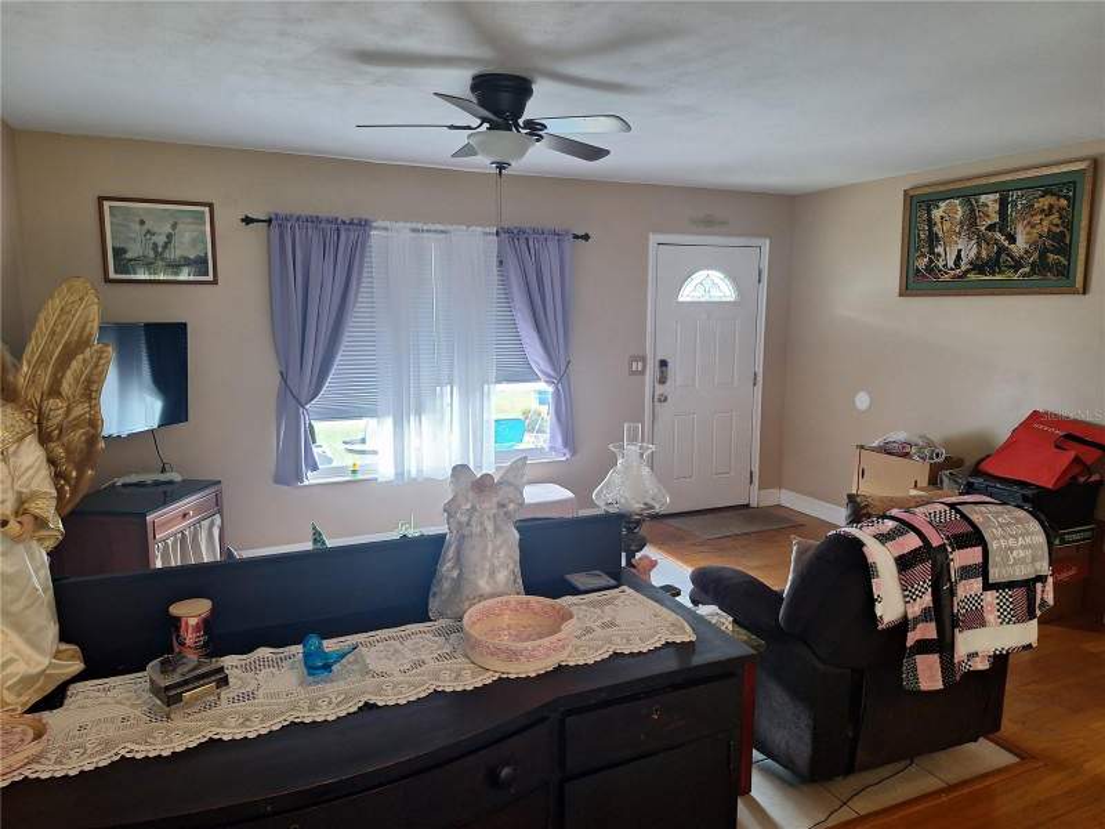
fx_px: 734
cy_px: 414
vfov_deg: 58.9
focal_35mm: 23
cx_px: 552
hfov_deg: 73.9
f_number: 1.8
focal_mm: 5.54
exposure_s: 1/40
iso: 160
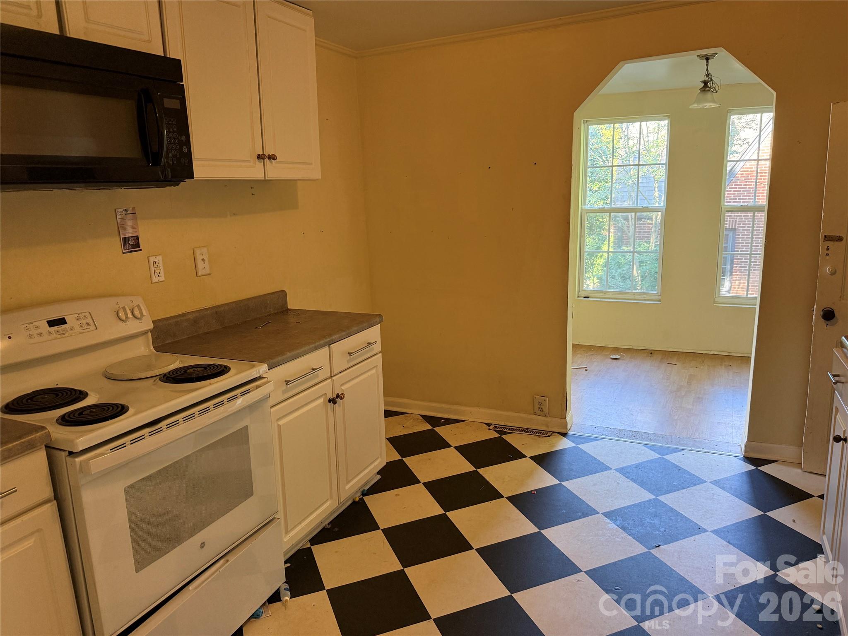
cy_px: 318
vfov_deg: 56.8
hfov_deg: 71.6
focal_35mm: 24
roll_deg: +2.3
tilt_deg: -11.6
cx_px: 424
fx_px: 588
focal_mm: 6.76
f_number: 1.78
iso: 200
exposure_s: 1/60
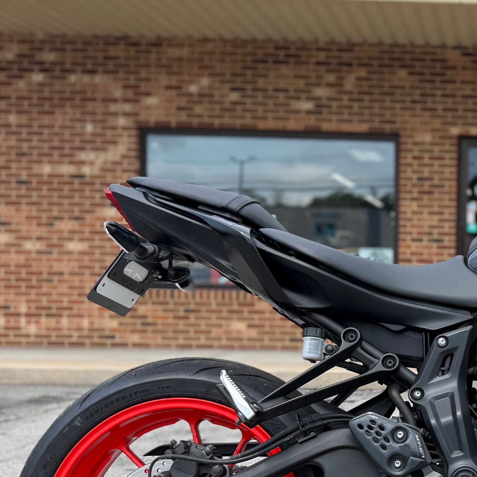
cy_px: 308
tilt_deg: -0.9
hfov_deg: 26.5
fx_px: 920
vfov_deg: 28.9
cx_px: 540
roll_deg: -0.8
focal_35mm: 59
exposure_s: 1/2370
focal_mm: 6.76
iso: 80
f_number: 1.78
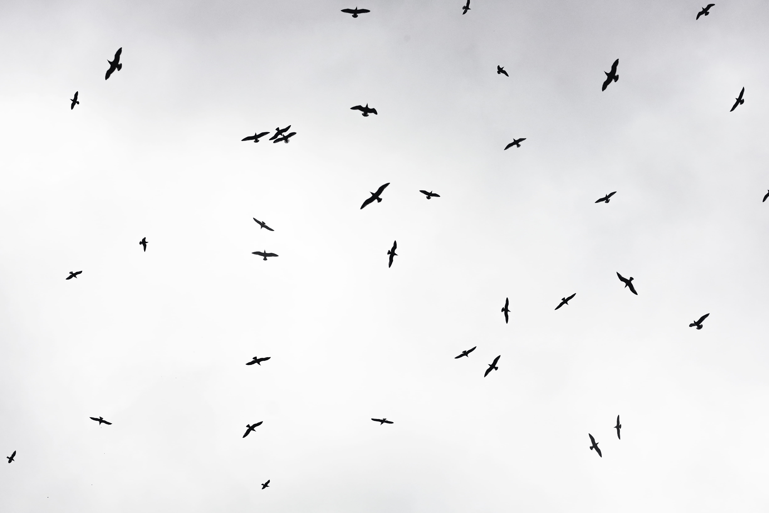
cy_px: 256
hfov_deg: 47.4
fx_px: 876
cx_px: 384
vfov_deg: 32.6
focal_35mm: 41
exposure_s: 1/400
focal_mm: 27
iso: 200
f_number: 10
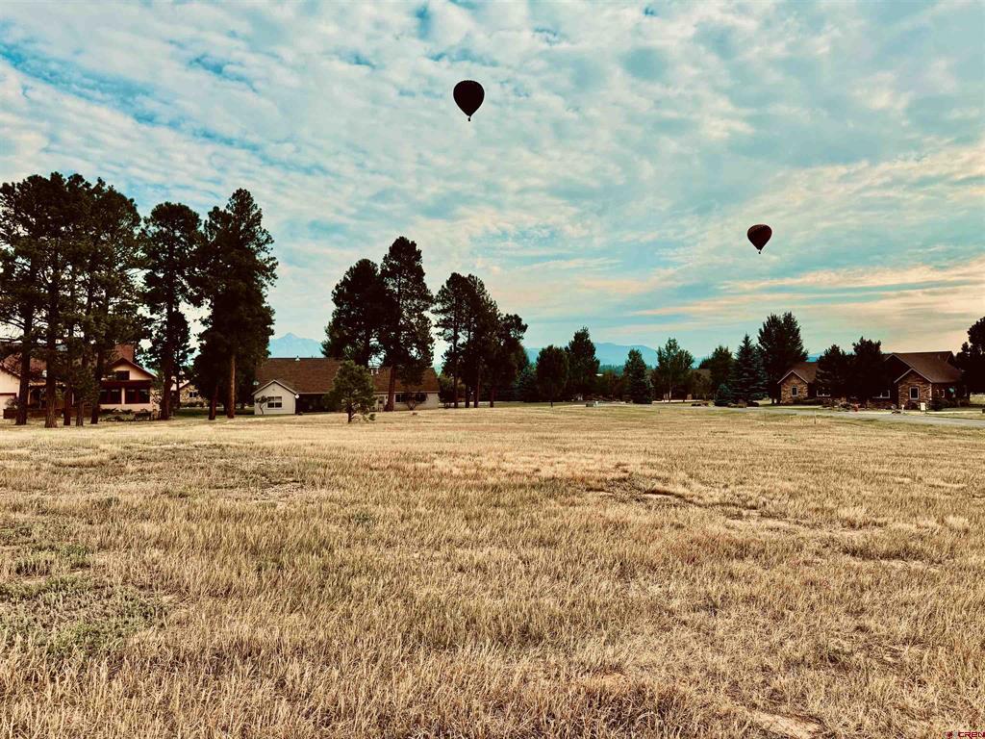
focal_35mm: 24
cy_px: 370
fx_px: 683
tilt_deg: +0.4
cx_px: 492
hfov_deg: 71.6
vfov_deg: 56.8
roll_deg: +1.0
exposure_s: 1/4310
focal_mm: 6.76
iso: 80
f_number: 1.78
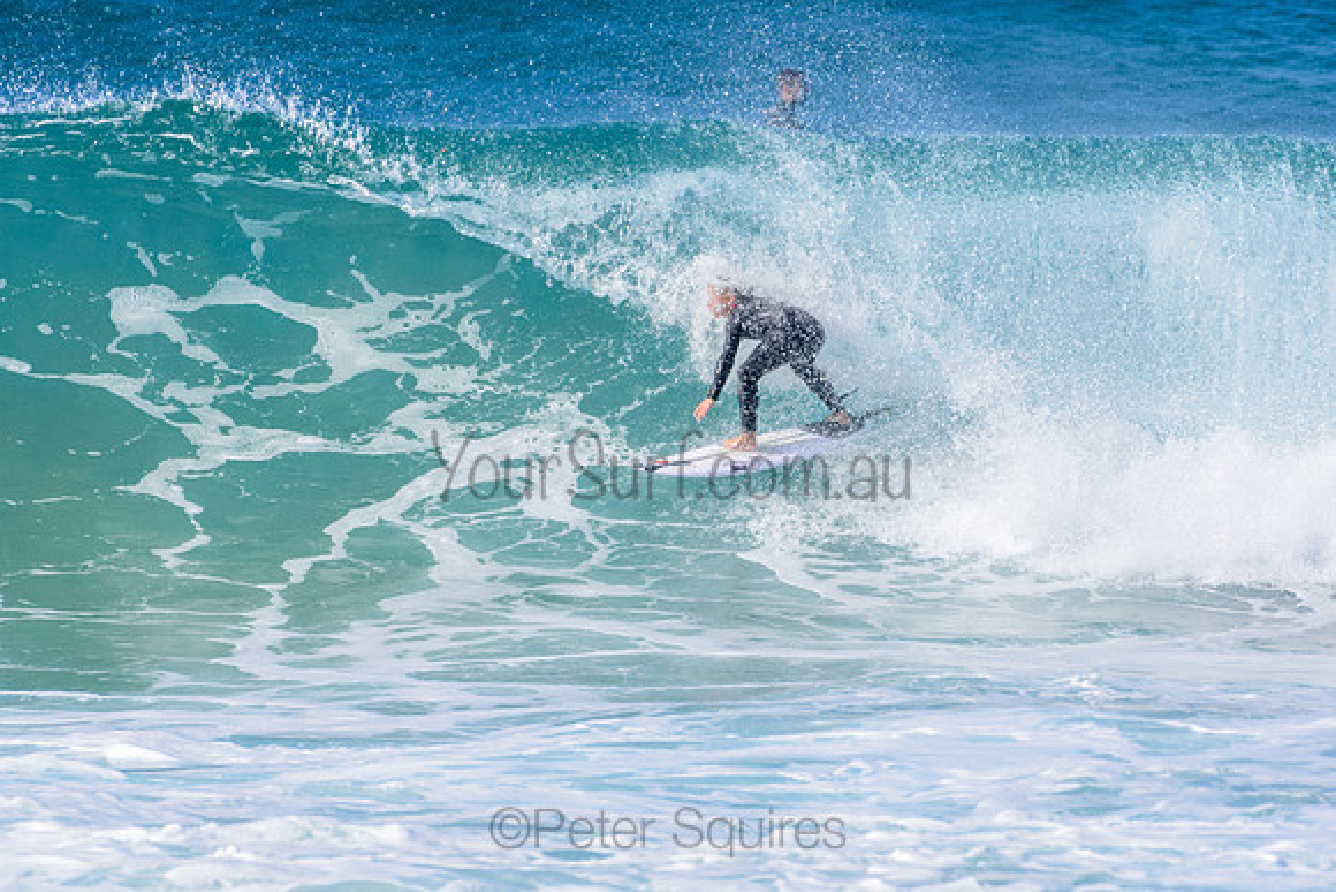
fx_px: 27839
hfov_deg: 2.7
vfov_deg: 1.8
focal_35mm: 750
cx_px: 668
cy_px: 446
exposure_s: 1/2000
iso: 320
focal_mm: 500
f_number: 5.6
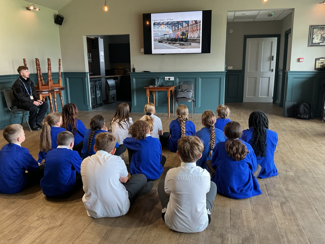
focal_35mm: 29
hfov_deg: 61.7
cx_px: 162
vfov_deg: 48.2
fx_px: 272
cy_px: 122
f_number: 1.8
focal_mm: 3
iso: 64
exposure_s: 1/50
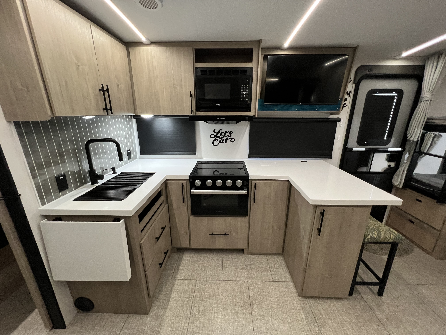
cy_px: 168
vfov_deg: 89.9
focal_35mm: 13
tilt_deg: -14.5
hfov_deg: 106.2
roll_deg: -0.8
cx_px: 223
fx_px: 167
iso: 400
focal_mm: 1.57
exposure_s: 1/58
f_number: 1.8
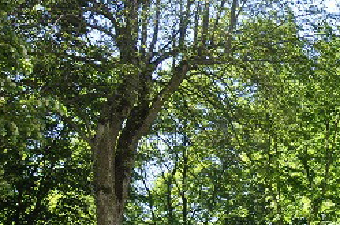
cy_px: 267
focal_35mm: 93
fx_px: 877
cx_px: 579
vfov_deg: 14.2
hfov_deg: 18.2
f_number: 9
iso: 400
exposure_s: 1/125
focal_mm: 18
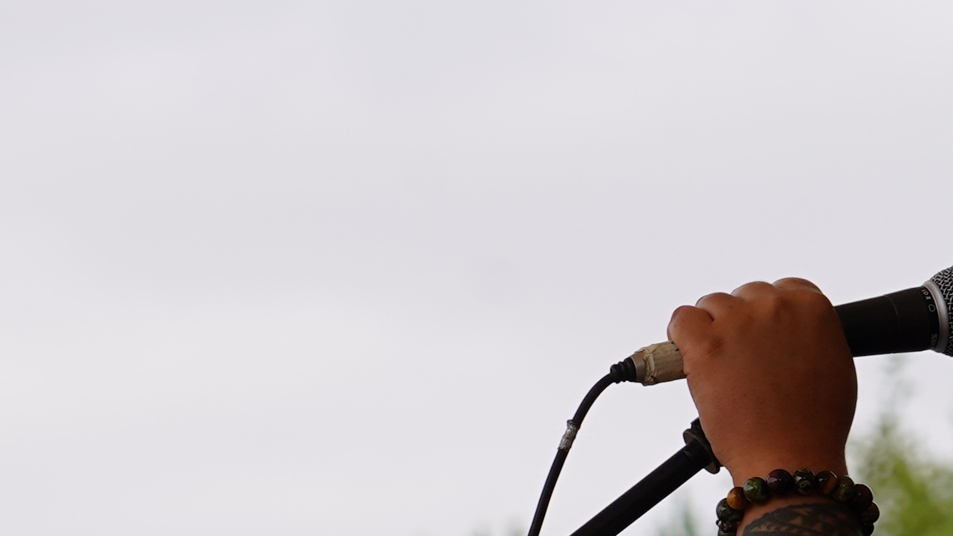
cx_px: 718
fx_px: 12254
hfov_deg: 4.5
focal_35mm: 485
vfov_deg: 2.5
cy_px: 322
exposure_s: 1/250
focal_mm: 105
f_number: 8
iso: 100
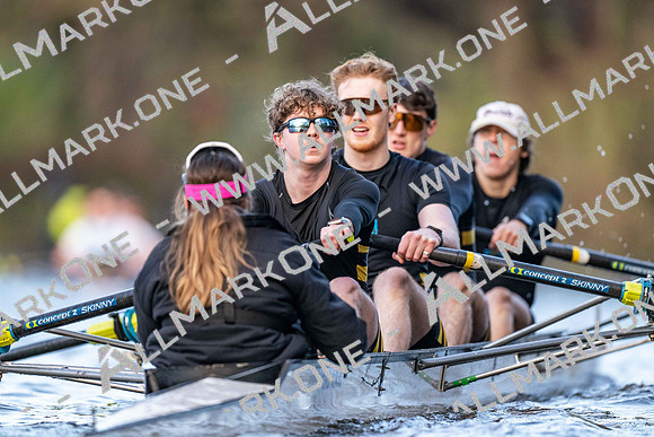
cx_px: 327
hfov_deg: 3.4
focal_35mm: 600
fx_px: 10902
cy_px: 218
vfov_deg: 2.3
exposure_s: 1/2500
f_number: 4
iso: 3600
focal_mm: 600
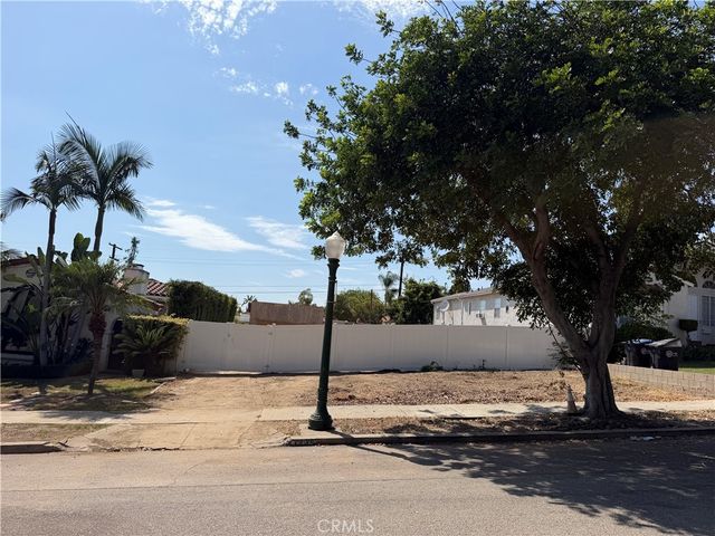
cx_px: 358
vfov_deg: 56.8
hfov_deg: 71.6
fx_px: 496
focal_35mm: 24
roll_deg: -4.3
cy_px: 268
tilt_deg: +7.7
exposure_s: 1/8130
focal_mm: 6.76
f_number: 1.78
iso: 80
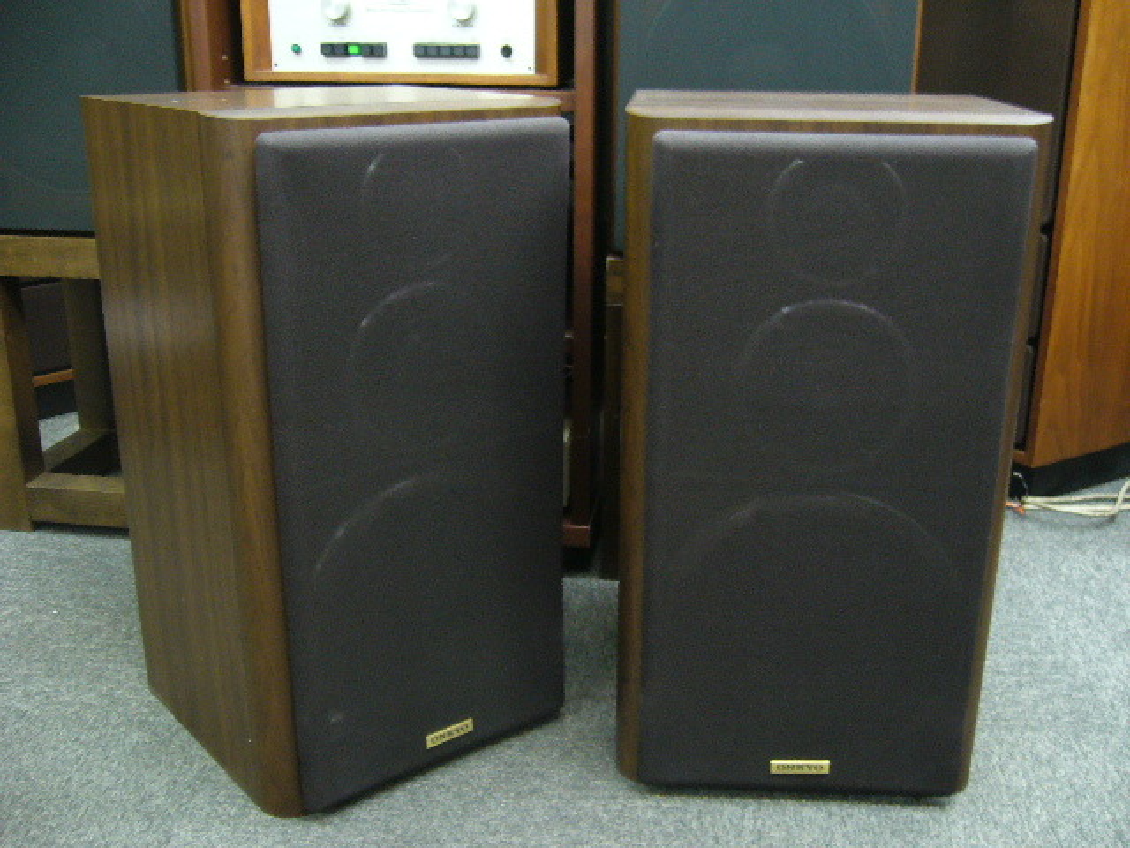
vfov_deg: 40.7
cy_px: 424
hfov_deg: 52.6
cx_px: 565
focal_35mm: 35
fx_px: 1143
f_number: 2.8
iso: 200
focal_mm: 5.8
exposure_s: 1/8
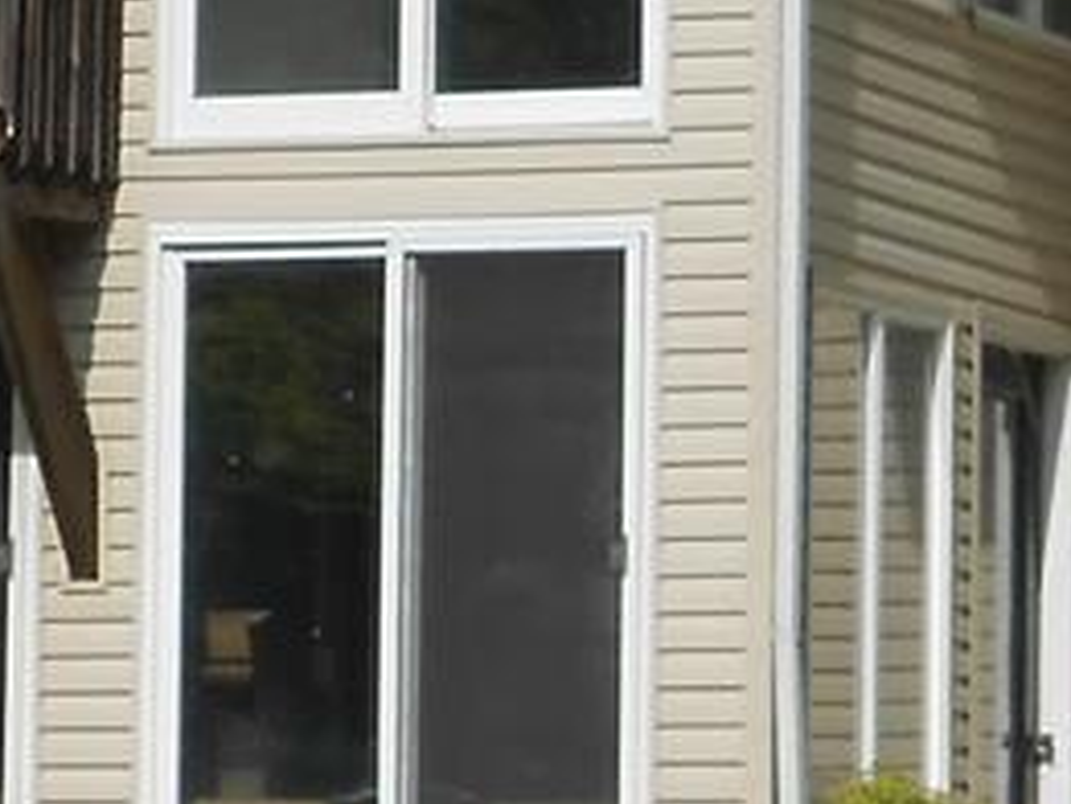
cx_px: 1009
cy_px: 222
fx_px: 9286
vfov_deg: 5.0
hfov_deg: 6.6
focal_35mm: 300
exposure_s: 1/640
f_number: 4.8
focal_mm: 8.8
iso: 80
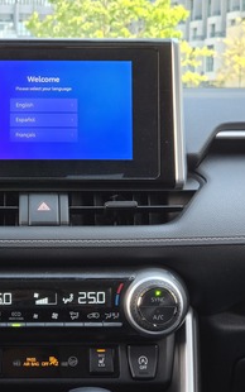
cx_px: 42
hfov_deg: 13.2
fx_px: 1057
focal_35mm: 99
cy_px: 197
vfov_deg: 21.0
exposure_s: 1/120
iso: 100
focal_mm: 7
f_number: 2.4
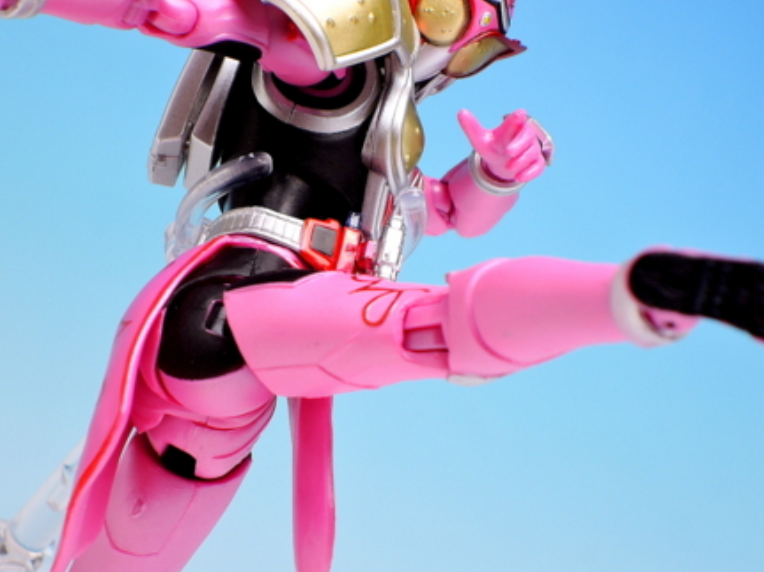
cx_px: 344
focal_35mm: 167
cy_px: 274
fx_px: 3685
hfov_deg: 11.8
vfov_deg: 8.9
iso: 80
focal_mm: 25.5
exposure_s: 1/2.5
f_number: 5.6
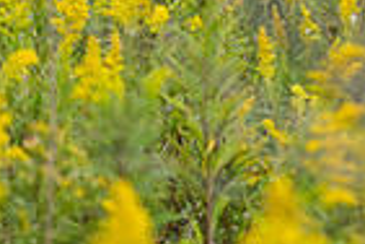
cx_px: 518
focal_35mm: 390
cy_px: -105
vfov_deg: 3.5
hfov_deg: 5.2
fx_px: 3954
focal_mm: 95
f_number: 3.2
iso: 64
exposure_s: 1/400
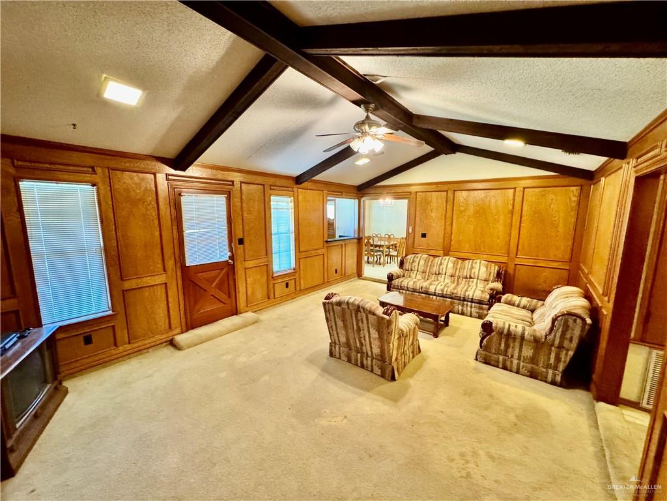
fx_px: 270
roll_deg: -0.3
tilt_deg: -8.5
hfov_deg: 102.1
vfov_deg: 85.7
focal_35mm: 14
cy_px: 250
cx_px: 334
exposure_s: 1/60
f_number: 2.2
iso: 800
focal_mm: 2.22
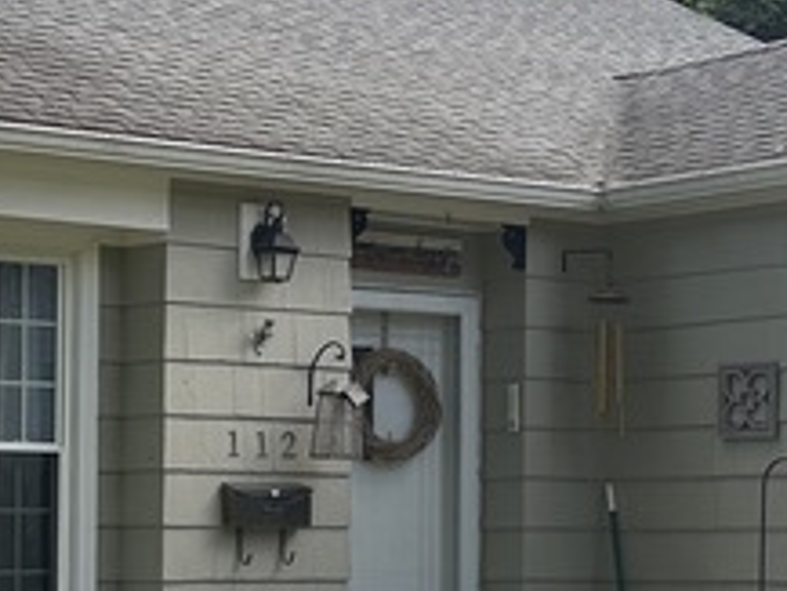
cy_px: 417
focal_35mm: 113
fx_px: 2570
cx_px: 352
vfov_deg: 13.1
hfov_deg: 17.4
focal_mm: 6.86
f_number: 1.78
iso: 80
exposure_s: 1/694
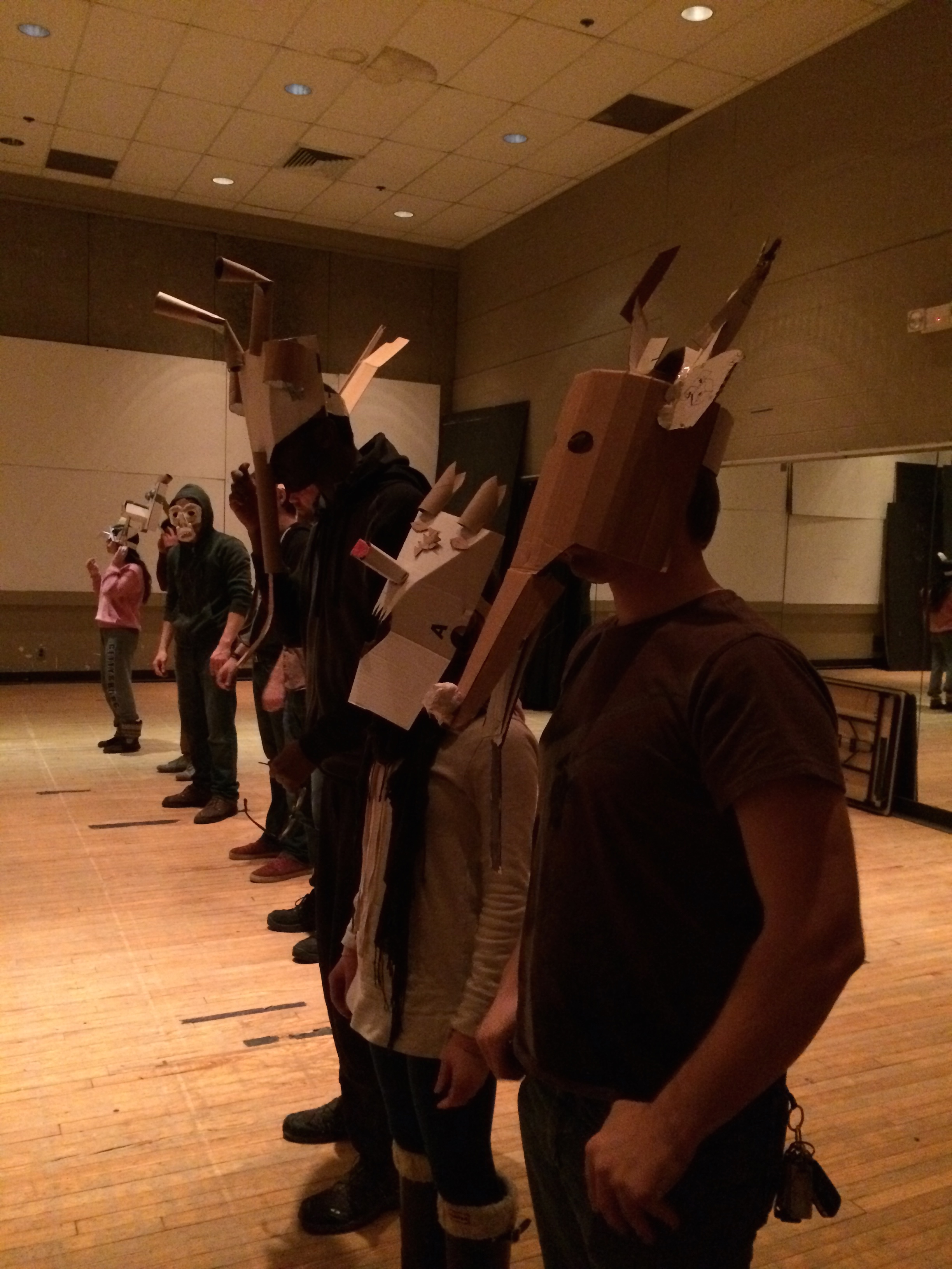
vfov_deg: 60.0
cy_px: 634
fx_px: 1100
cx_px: 476
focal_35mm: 30
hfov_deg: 46.8
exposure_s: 1/15
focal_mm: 4.12
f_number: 2.2
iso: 640
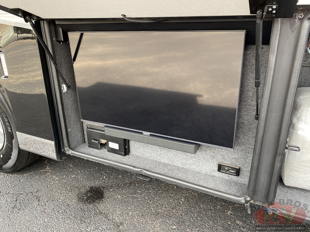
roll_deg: +0.1
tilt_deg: -21.8
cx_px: 155
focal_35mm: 26
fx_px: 233
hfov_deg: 67.3
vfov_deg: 53.1
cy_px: 116
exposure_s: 1/122
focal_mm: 4.25
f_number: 1.8
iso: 64
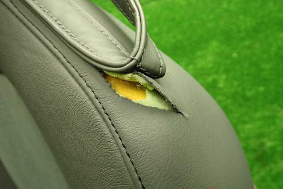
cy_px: 90
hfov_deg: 55.8
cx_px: 144
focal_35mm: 34
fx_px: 267
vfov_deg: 38.9
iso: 250
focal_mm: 5.79
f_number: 2.4
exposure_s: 1/30
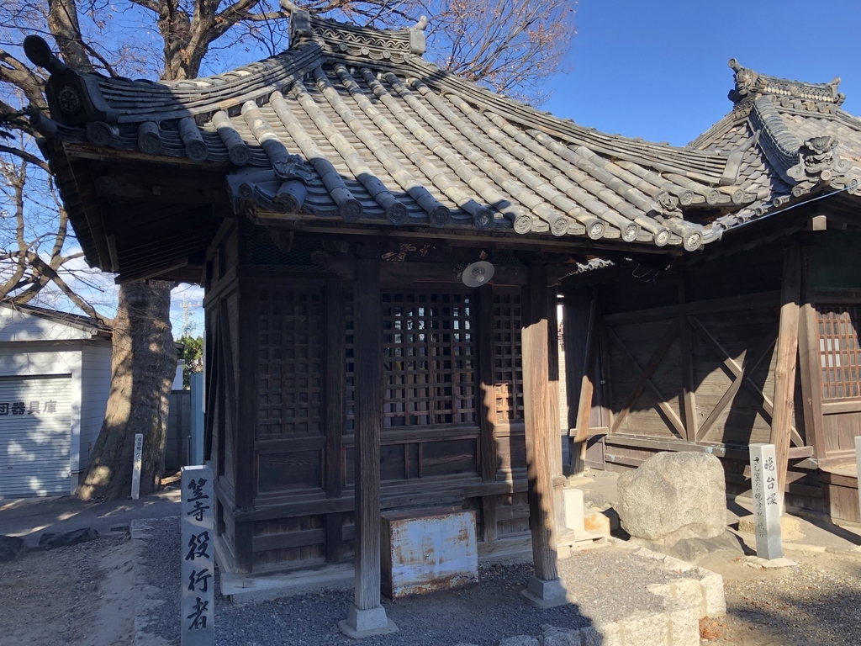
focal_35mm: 28
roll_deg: +1.5
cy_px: 323
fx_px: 696
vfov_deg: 49.7
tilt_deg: +4.3
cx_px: 430
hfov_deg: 63.4
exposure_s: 1/470
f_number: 1.8
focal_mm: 3.99
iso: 20
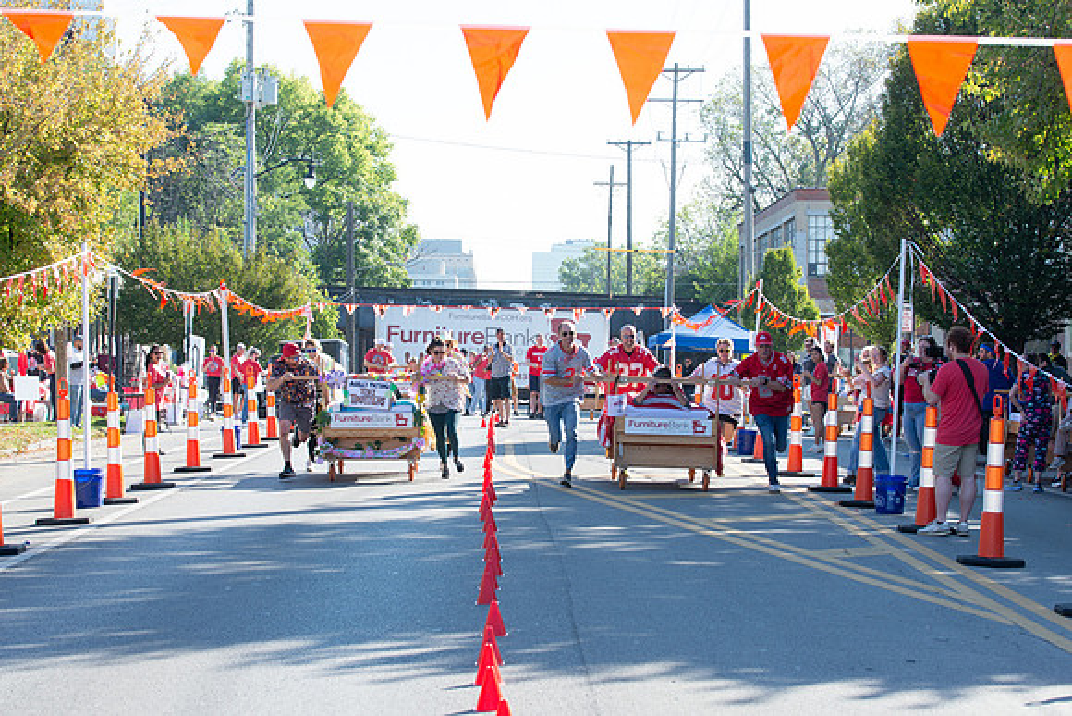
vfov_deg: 16.3
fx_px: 2495
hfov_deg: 24.2
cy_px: 360
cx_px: 516
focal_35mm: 84
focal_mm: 70
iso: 200
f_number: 7.1
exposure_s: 1/250
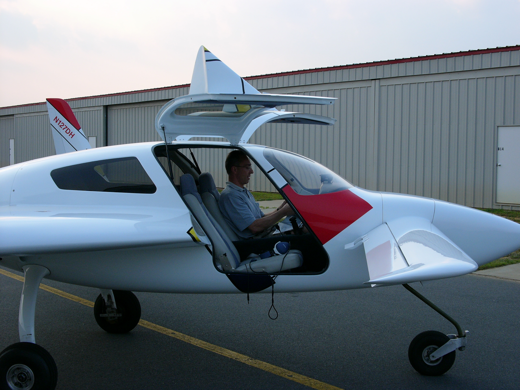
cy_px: 195
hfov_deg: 38.2
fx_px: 751
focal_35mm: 50
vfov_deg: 29.1
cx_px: 260
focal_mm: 12.6
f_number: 5
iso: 100
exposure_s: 1/250
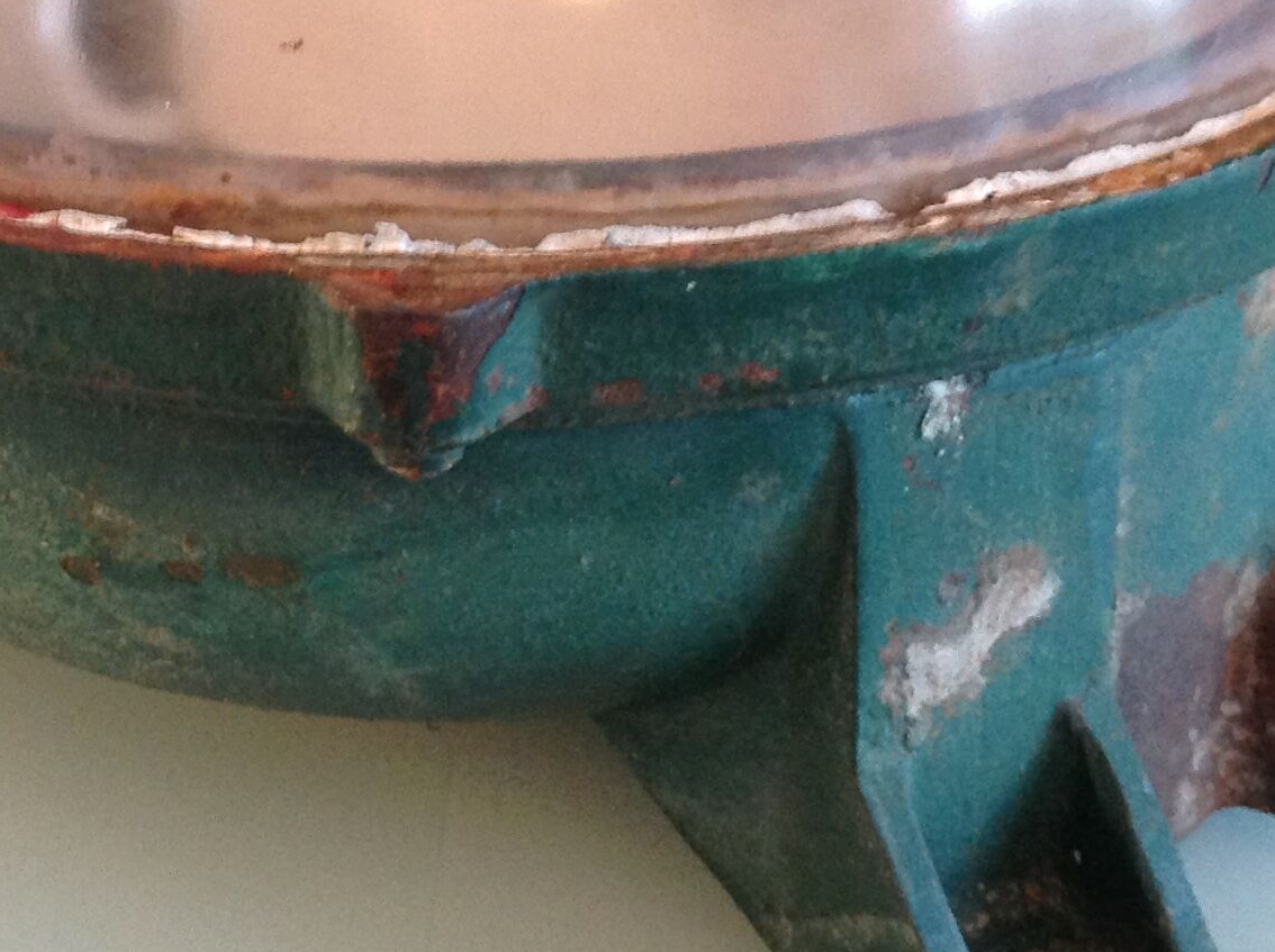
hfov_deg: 24.3
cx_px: 395
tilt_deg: -24.4
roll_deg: +0.3
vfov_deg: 18.2
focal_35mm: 80
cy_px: 139
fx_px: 2942
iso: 250
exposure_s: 1/15
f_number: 2.4
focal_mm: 4.28
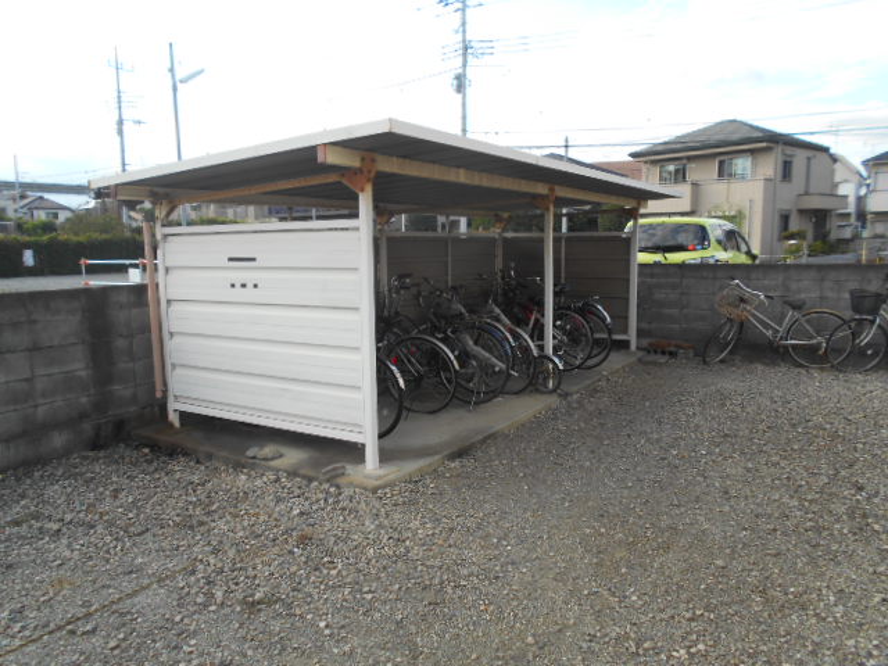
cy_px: 333
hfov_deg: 67.3
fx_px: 667
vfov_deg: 53.1
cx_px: 444
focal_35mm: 26
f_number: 3.2
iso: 80
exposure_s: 1/320
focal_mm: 4.6
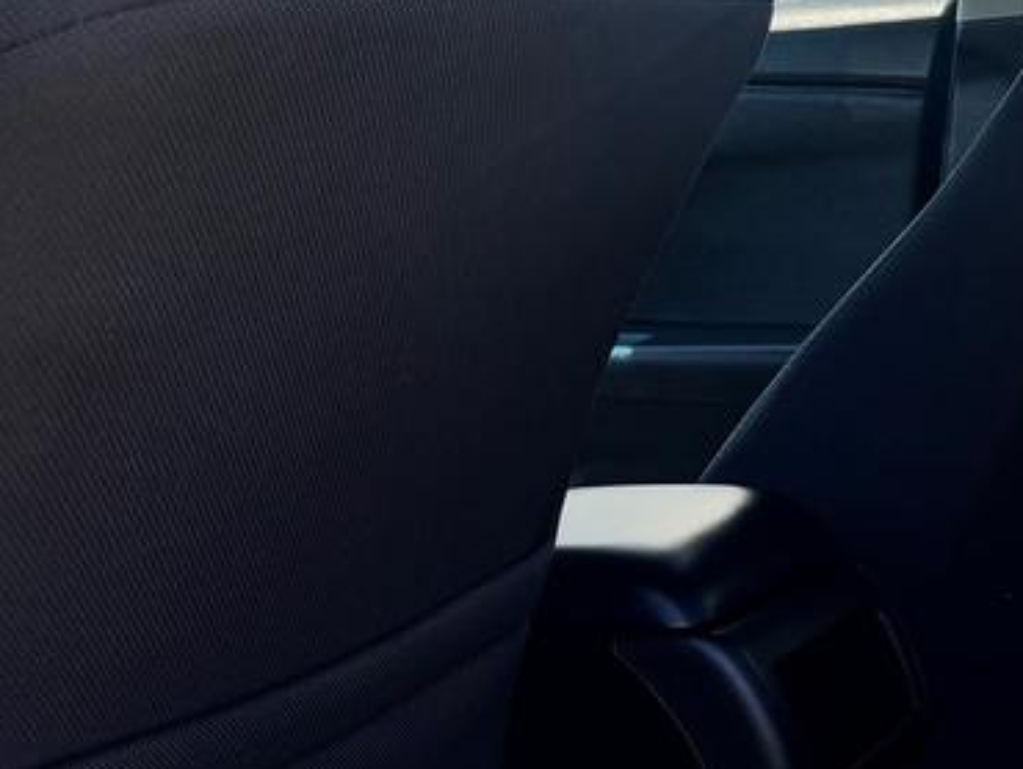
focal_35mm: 83
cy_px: 343
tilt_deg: -6.9
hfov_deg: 18.9
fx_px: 2454
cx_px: 1764
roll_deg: +1.3
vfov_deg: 17.8
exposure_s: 1/178
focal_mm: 6.76
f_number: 1.78
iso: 80
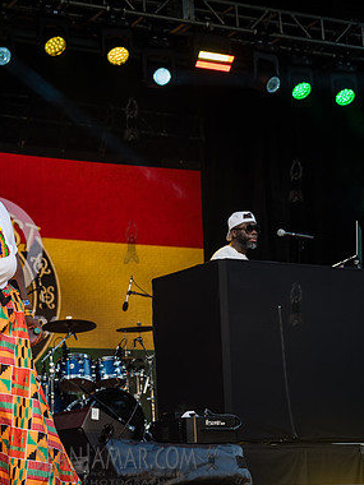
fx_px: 1234
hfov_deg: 16.8
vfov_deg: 22.3
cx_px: 130
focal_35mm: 88
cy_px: 241
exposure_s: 1/800
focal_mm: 60
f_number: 3.5
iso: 500
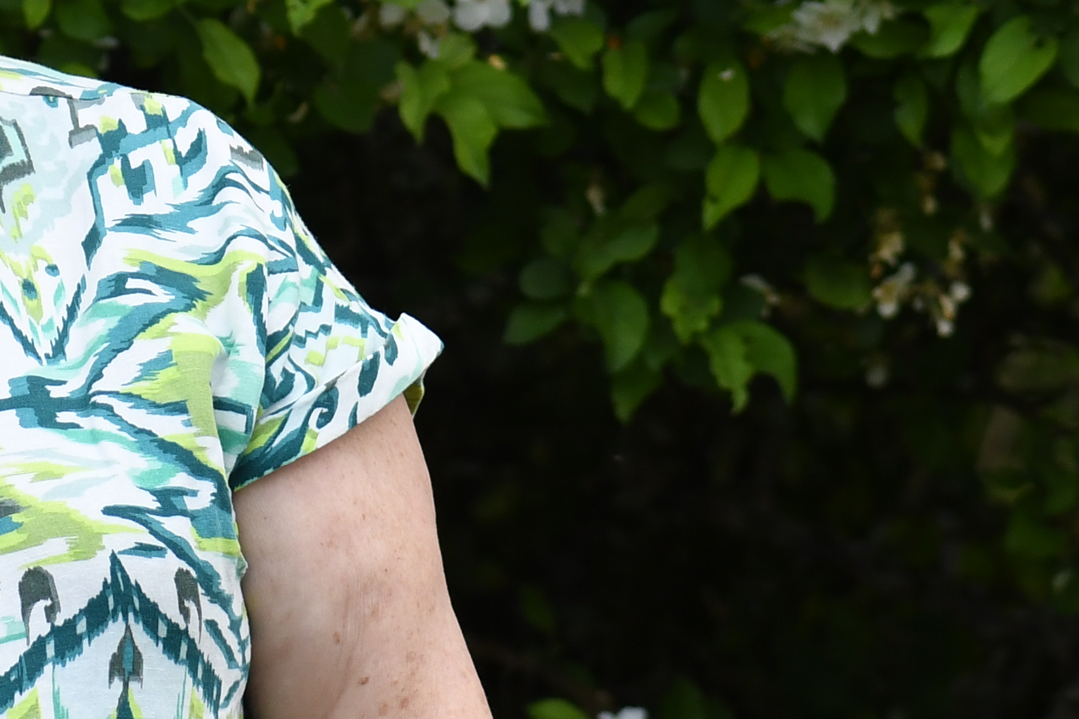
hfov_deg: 3.8
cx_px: -308
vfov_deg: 2.5
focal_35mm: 543
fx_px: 16272
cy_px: 113
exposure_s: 1/500
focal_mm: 105
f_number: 5.6
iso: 500
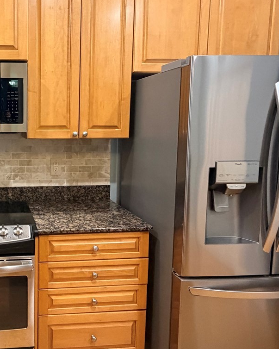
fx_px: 299
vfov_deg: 60.3
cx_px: 19
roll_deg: +0.9
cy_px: 156
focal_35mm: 29
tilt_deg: -6.0
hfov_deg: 44.6
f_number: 2.2
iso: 500
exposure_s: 1/60
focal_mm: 2.22
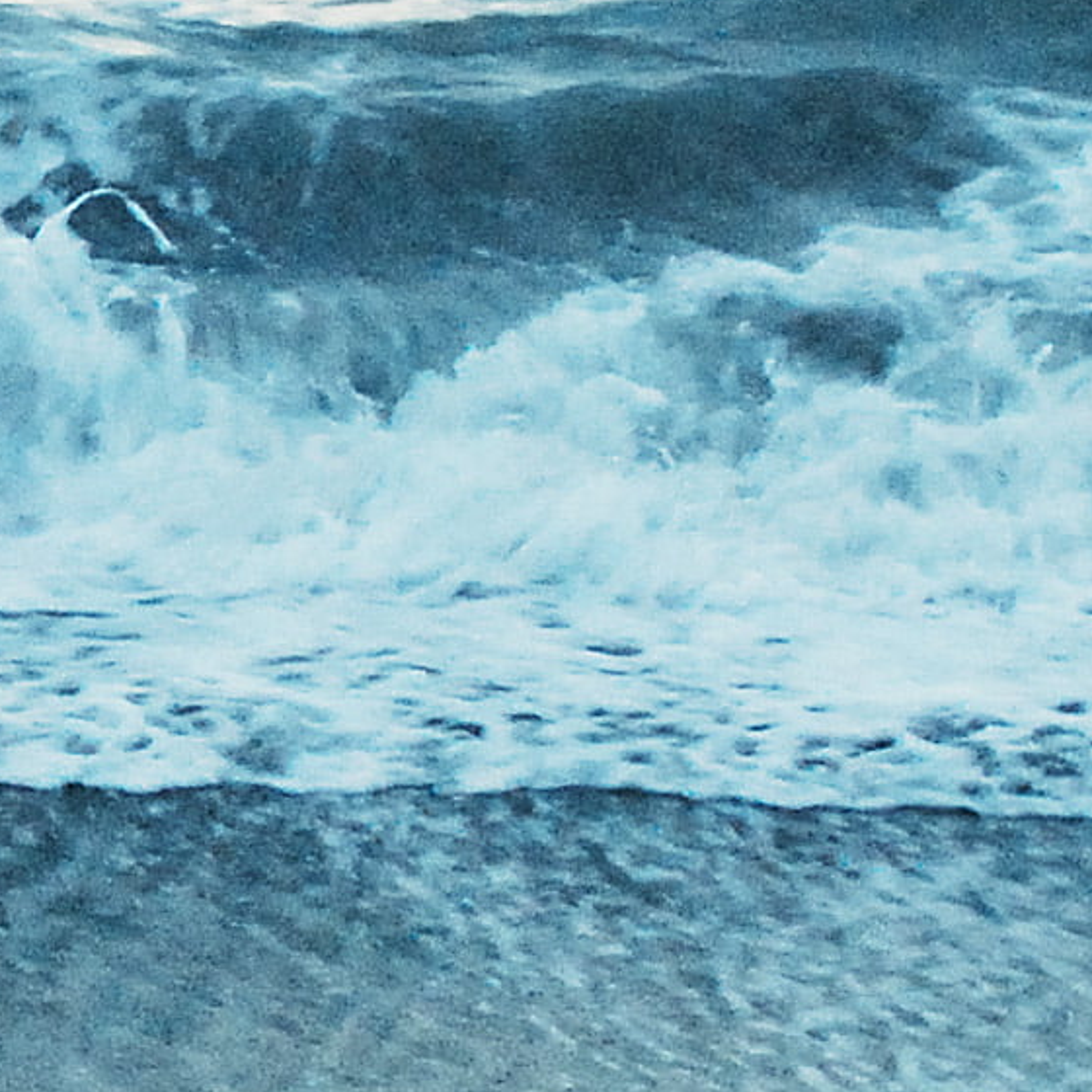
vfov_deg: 8.4
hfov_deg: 7.9
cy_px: 288
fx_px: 7424
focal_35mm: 208
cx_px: -1359
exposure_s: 1/20
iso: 1600
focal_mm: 24
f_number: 4
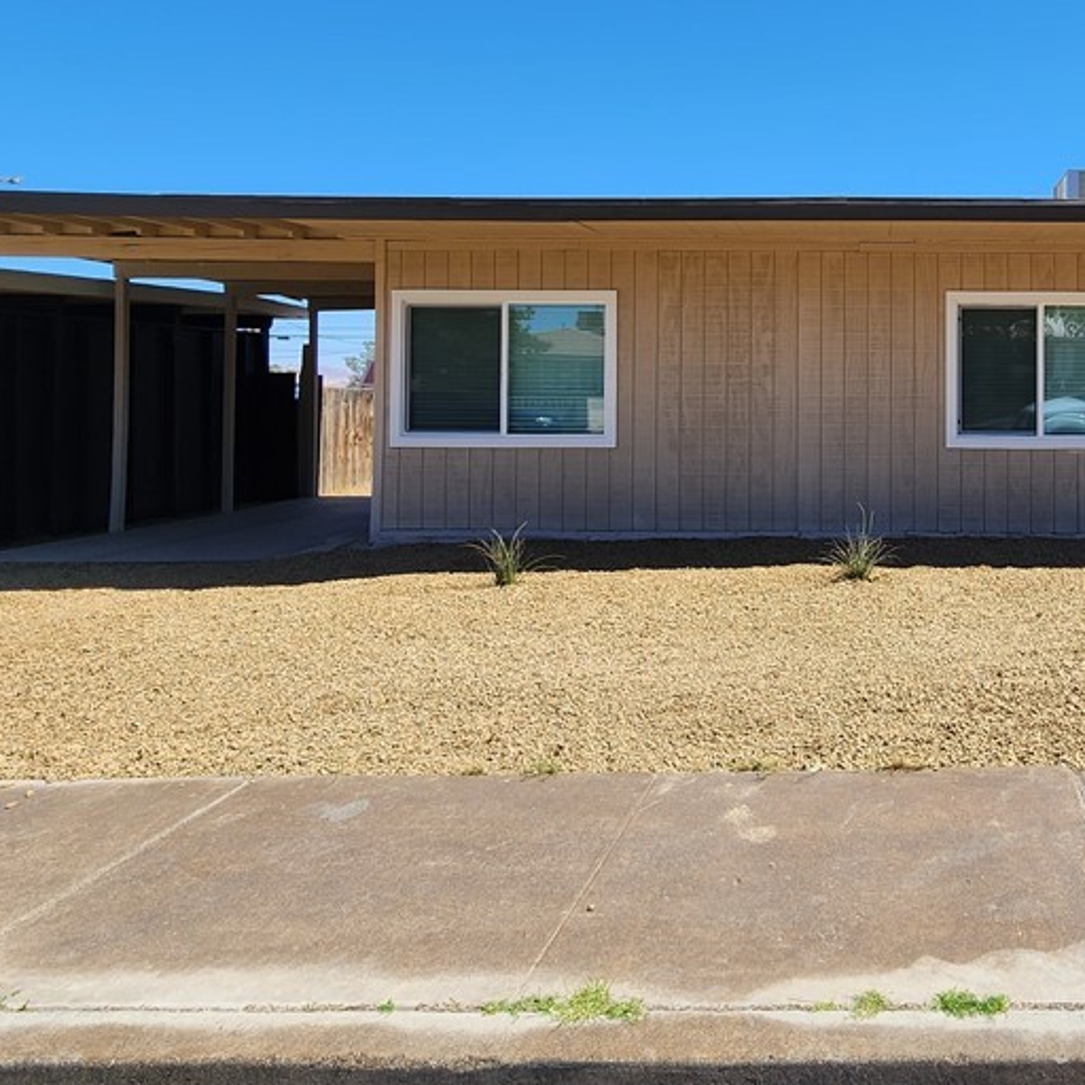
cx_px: 888
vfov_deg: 65.7
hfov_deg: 61.0
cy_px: 375
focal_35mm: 23
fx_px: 816
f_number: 2.2
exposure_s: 1/1718
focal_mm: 2.2
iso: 50
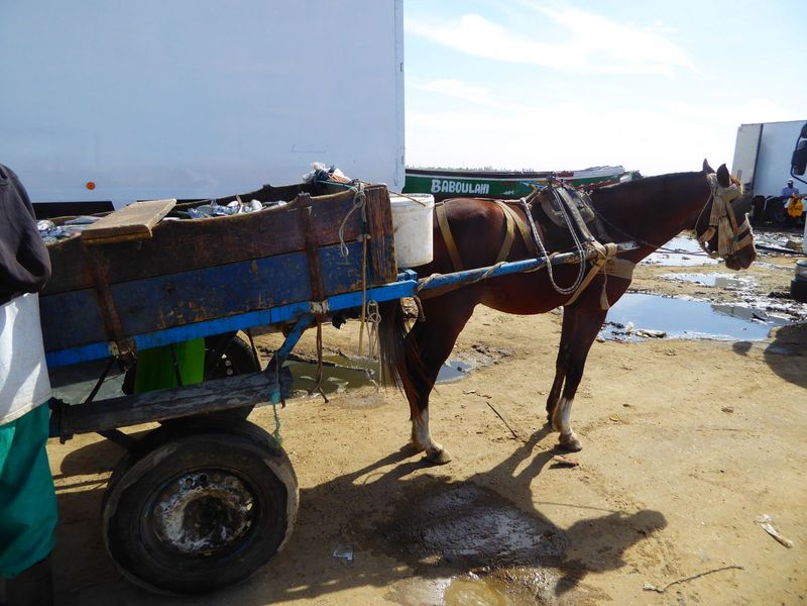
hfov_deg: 71.6
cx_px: 404
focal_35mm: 24
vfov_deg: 56.8
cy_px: 303
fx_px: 560
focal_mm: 4.3
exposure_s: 1/640
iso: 80
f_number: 3.3
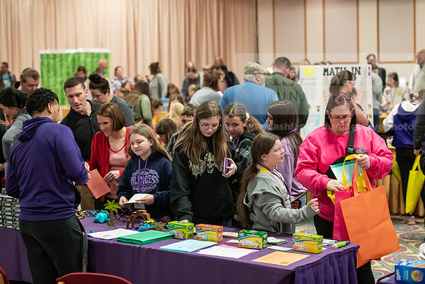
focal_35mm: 82
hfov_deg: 24.8
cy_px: 142
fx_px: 968
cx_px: 212
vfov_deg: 16.7
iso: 3200
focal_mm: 82
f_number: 3.2
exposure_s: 1/200
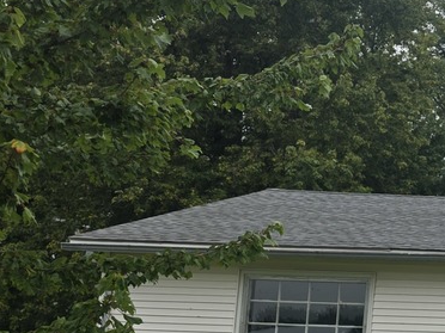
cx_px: 835
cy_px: 286
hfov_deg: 17.3
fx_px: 1144
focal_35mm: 89
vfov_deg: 16.4
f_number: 1.7
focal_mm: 6.3
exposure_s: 1/467
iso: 12
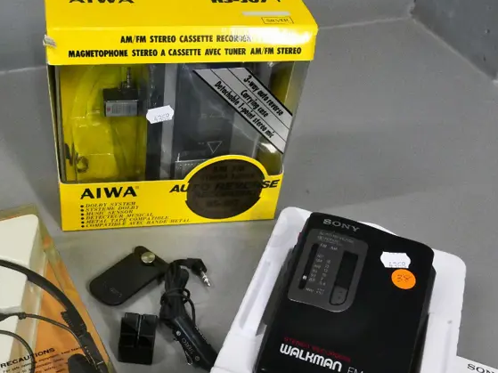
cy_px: 298
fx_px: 633
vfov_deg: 32.0
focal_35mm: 44
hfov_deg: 42.4
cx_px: 171
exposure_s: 1/125
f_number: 5
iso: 3200
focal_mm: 12
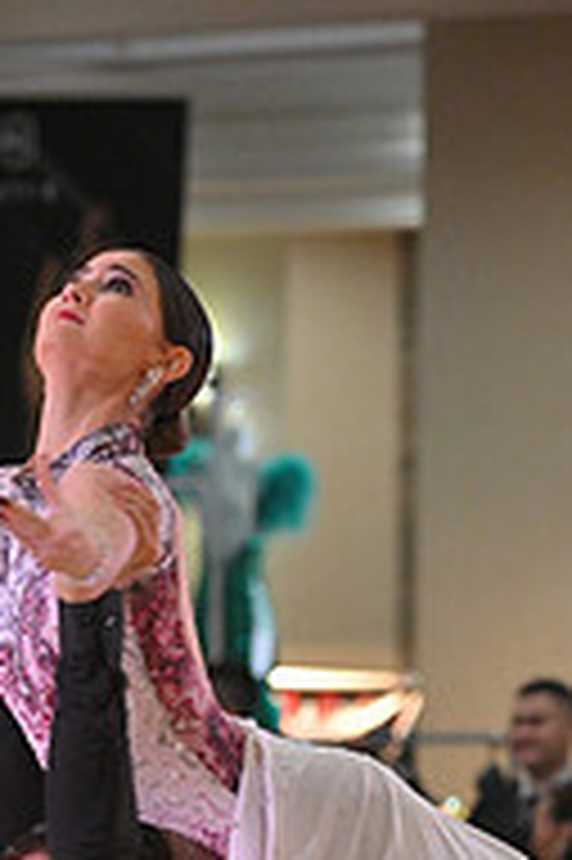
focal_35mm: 502
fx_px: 11985
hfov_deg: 2.7
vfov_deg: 4.1
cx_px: 245
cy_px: 1211
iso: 3200
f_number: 5.6
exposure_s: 1/400
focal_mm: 165
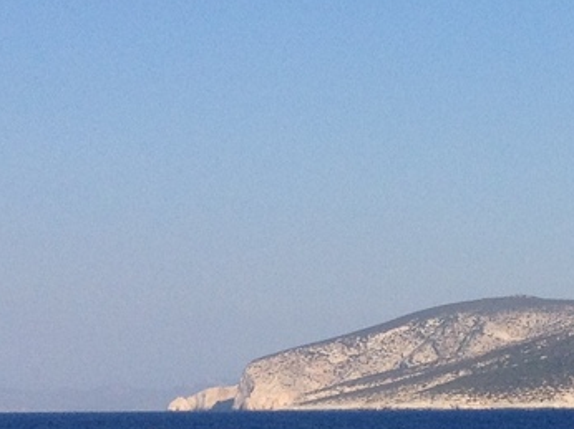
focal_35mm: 162
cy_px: 447
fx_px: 2684
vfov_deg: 9.1
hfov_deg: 11.9
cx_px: 702
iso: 50
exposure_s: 1/2304
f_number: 2.4
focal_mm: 4.28
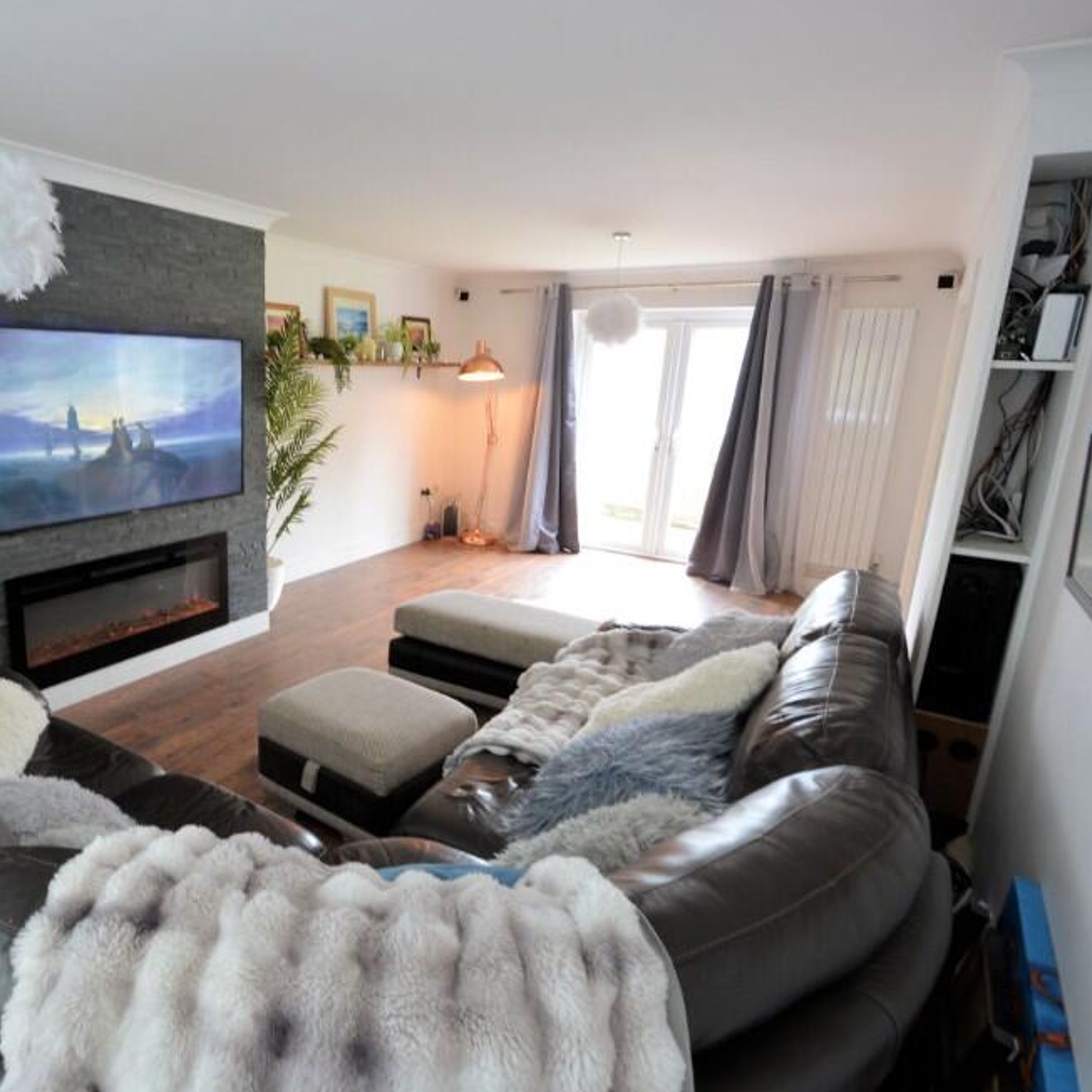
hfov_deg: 72.8
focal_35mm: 20
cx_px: 373
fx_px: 714
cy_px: 549
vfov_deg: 74.8
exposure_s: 1/4
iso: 400
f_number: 8
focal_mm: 10
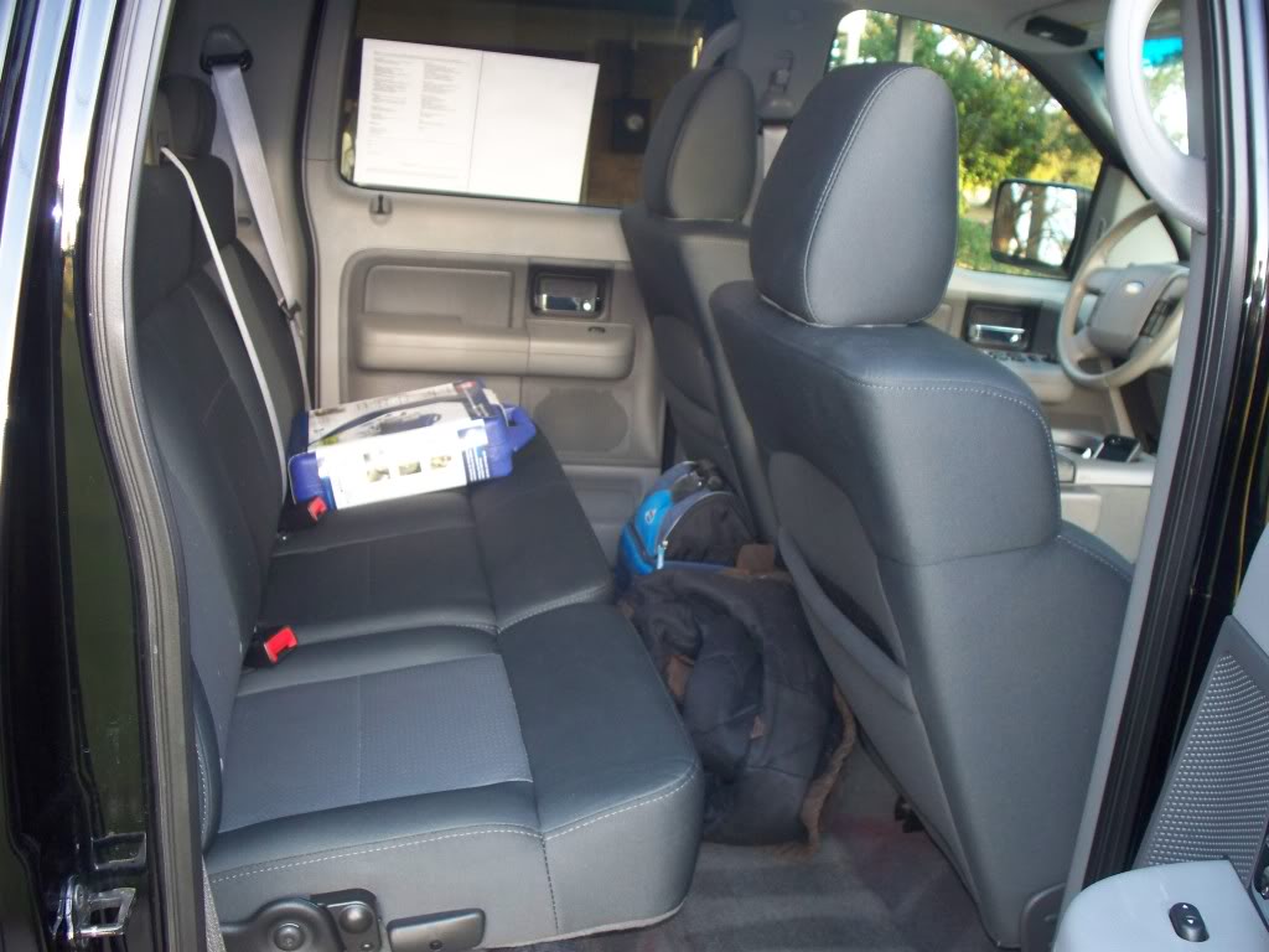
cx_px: 634
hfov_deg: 51.4
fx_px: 1320
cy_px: 476
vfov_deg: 39.7
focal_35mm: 36
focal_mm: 7.5
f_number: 2.8
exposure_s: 1/30
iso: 200
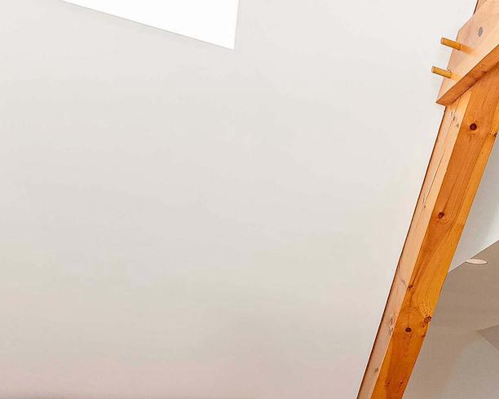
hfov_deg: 27.0
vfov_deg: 30.4
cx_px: 776
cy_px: 441
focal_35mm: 44
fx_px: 650
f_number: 8
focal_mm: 14
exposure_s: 1/250
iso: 320
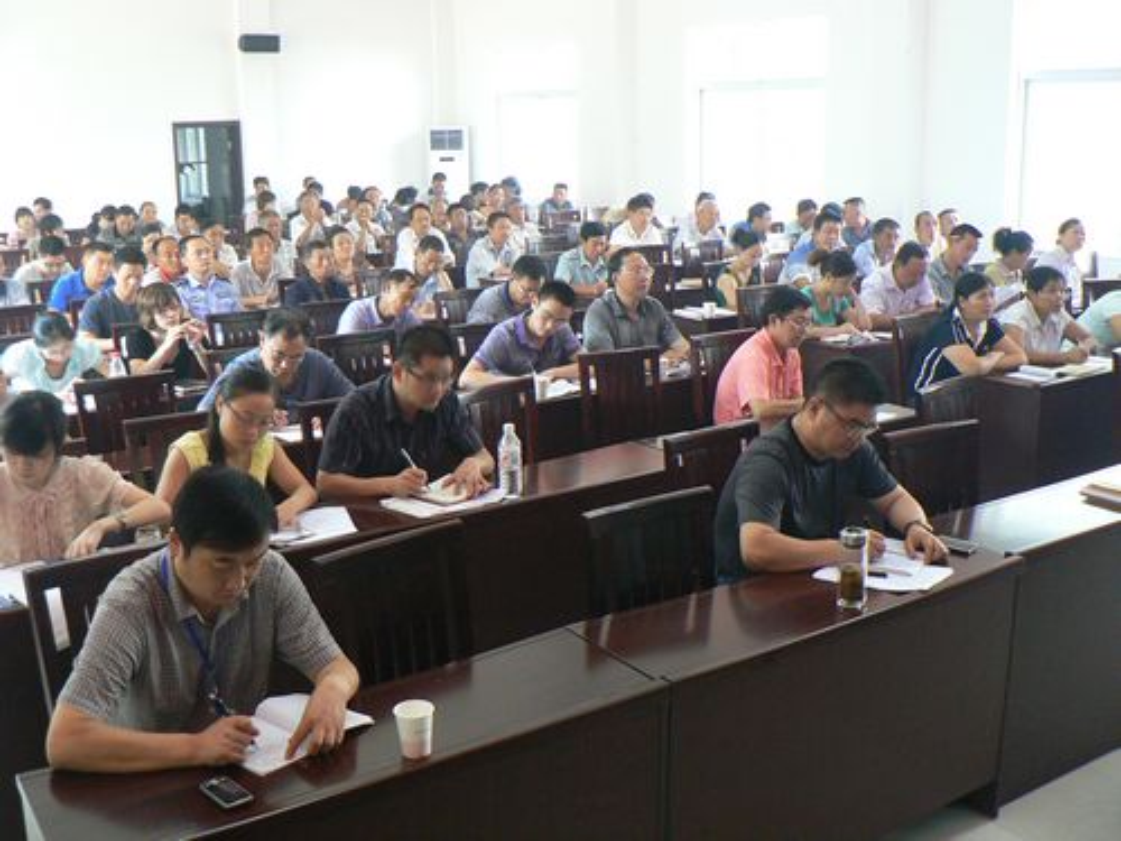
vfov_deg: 39.7
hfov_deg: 51.4
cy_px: 420
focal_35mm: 36
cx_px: 560
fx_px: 1166
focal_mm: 6
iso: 200
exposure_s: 1/15
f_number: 2.8
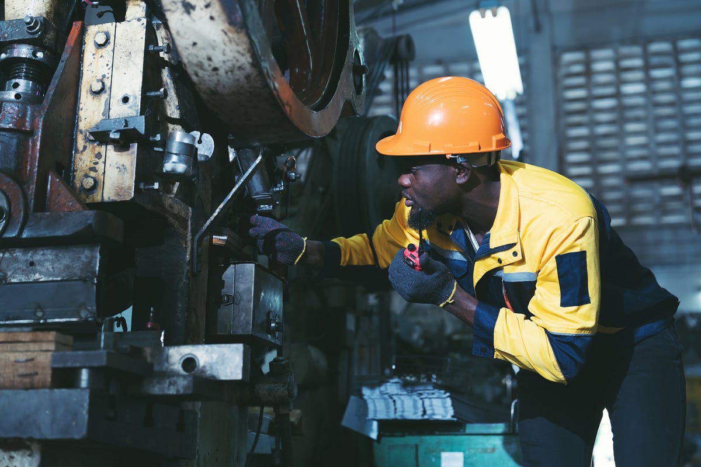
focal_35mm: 50
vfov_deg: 27.0
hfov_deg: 39.6
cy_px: 234
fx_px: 973
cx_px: 350
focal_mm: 50
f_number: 2.5
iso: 640
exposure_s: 1/125
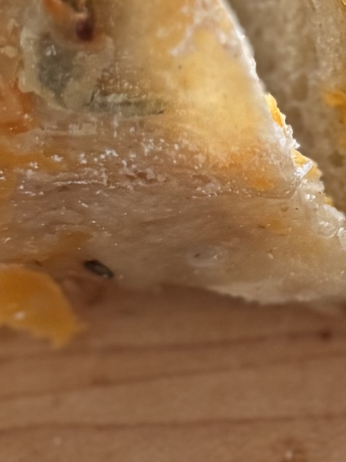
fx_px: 1986
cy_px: 29
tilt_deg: -66.5
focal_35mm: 149
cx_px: 738
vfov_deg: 13.1
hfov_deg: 9.2
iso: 200
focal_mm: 6.76
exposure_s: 1/84
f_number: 1.78
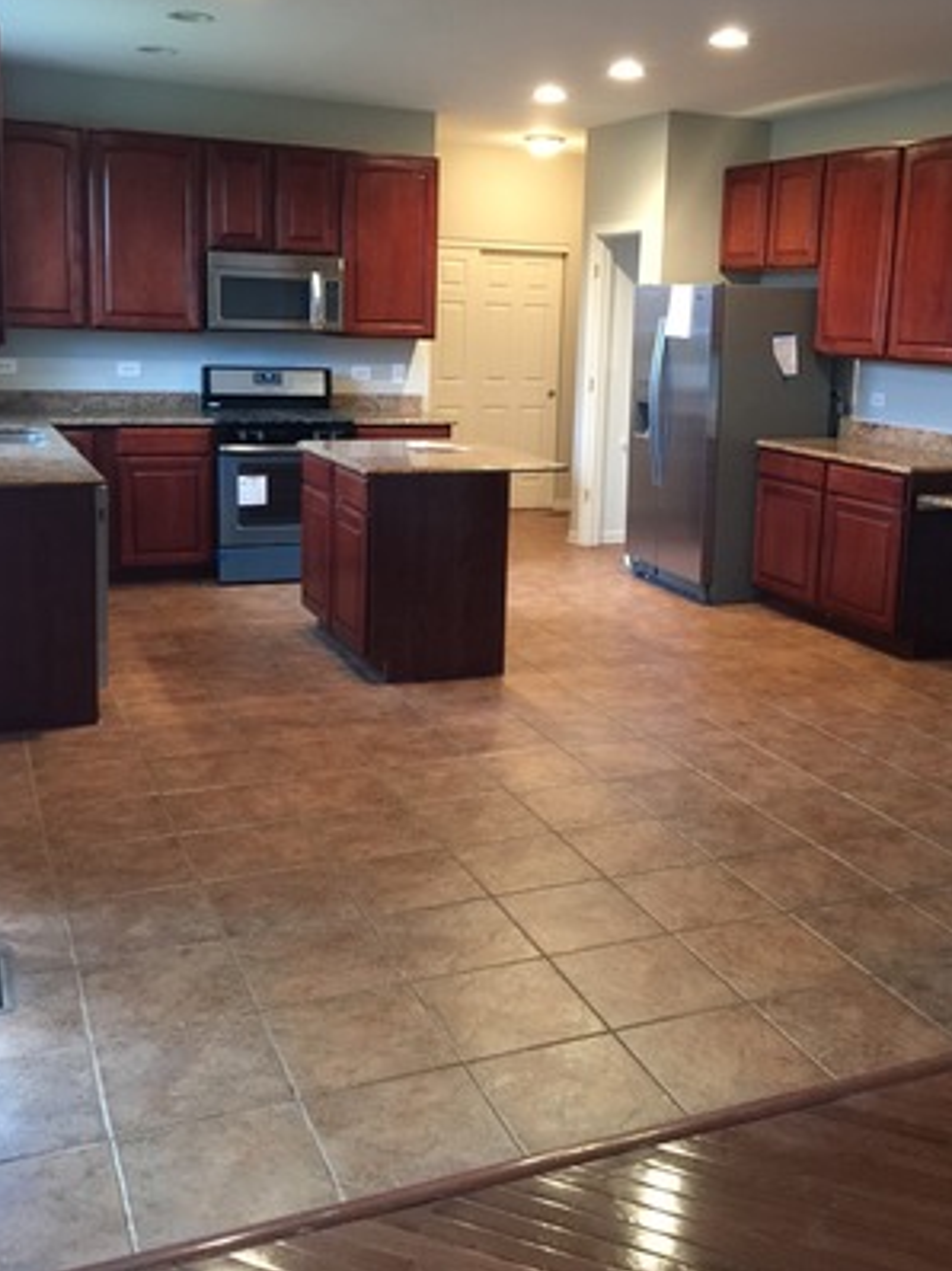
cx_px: 543
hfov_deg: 40.6
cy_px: 537
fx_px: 1285
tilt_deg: -8.6
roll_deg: -1.6
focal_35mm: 35
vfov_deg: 52.4
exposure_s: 1/8
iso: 125
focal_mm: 4.15
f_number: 2.2
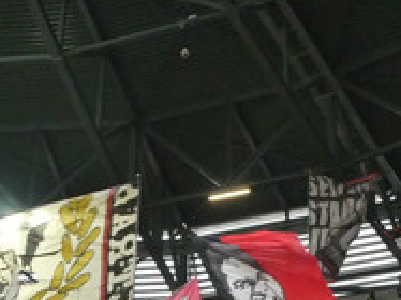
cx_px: 180
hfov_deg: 23.8
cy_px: 210
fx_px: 949
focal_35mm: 82
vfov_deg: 17.9
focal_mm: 4.3
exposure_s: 1/125
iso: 640
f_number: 3.3
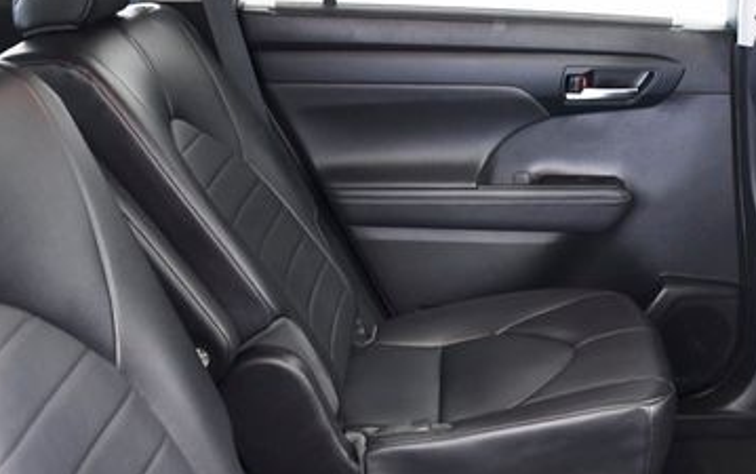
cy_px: 336
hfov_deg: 40.3
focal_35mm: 49
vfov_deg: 26.2
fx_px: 1010
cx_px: 533
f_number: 3.5
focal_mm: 18
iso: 2500
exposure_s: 1/25
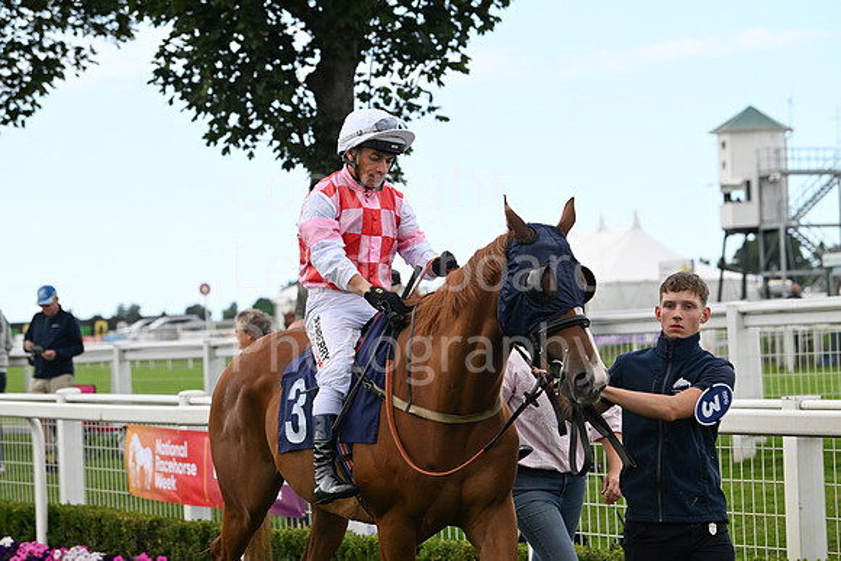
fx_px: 2383
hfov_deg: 20.0
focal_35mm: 102
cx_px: 420
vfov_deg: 13.4
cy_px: 280
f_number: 5
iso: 500
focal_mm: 102
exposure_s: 1/1250
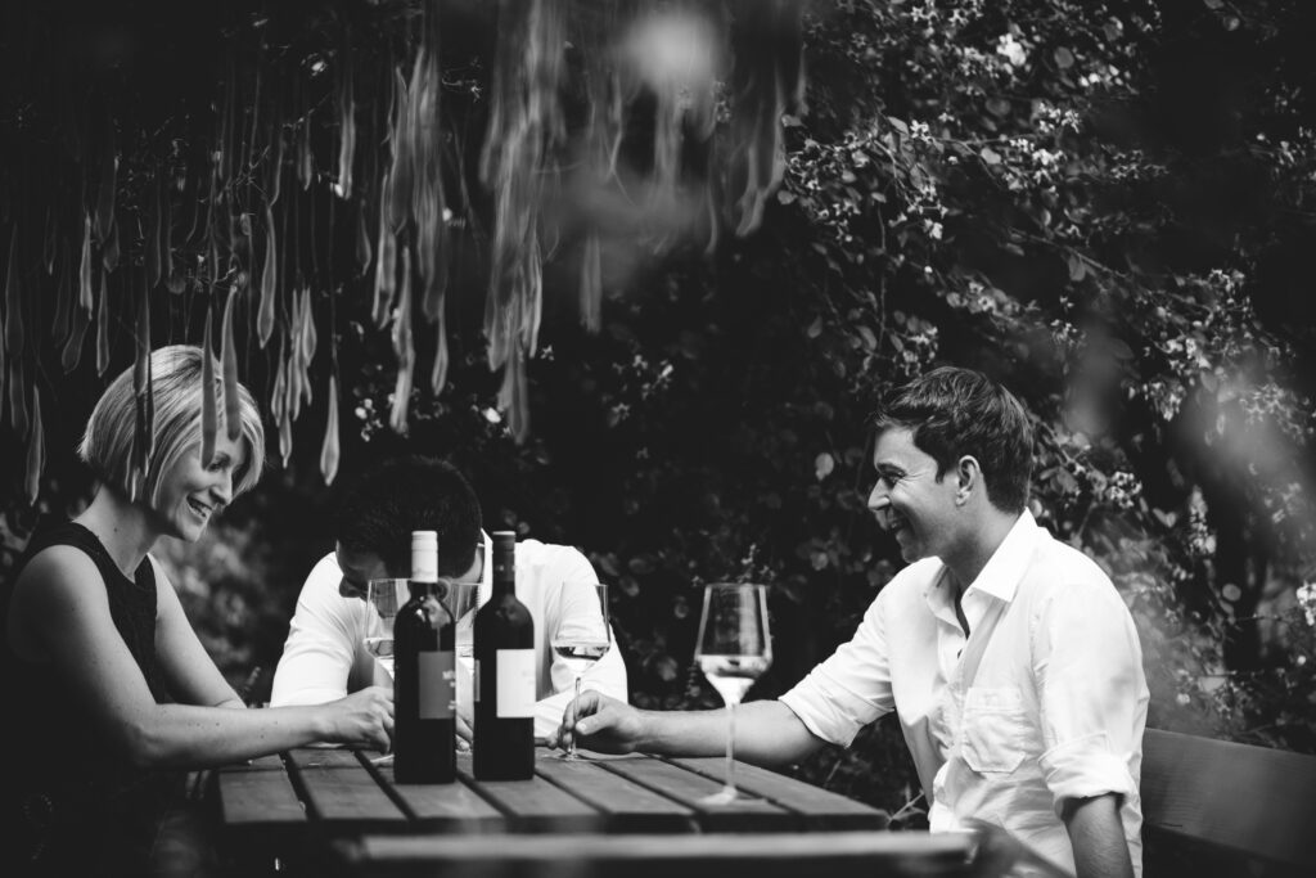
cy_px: 439
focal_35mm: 105
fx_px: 3839
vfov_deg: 13.0
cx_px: 658
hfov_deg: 19.5
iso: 250
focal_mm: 105
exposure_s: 1/1600
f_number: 2.8
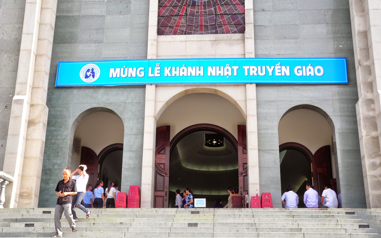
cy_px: 129
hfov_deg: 41.8
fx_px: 498
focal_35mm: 48
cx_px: 190
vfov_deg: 26.9
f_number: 3.2
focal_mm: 9.7
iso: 100
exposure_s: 1/257
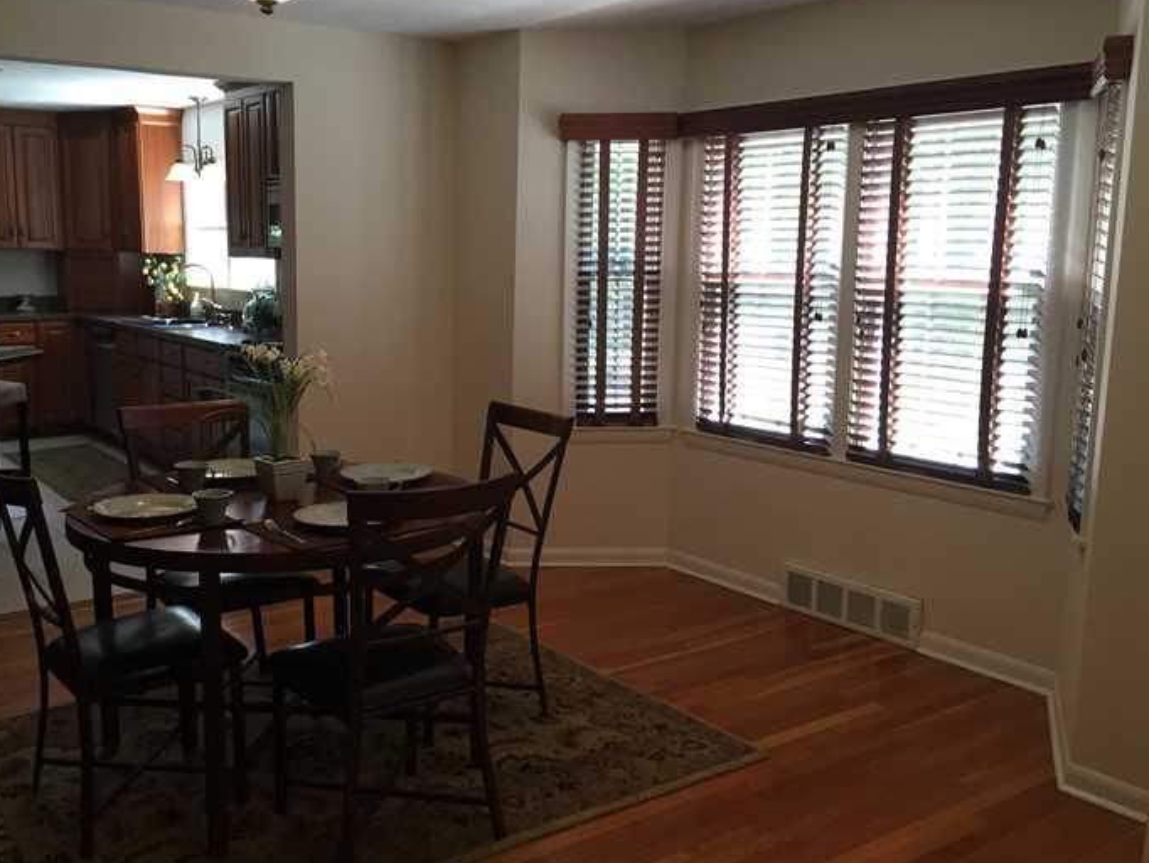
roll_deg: +0.1
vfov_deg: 41.8
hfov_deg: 53.7
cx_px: 489
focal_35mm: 34
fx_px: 1129
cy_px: 430
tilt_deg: -8.9
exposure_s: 1/30
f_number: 2.2
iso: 50
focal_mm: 4.15
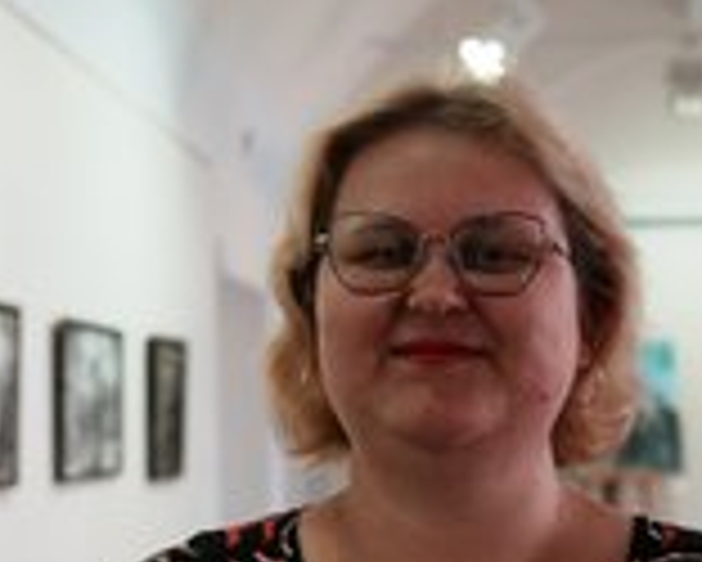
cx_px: 410
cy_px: 474
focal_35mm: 77
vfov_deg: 19.7
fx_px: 1601
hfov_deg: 24.7
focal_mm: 32
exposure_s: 1/500
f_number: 2.8
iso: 4000
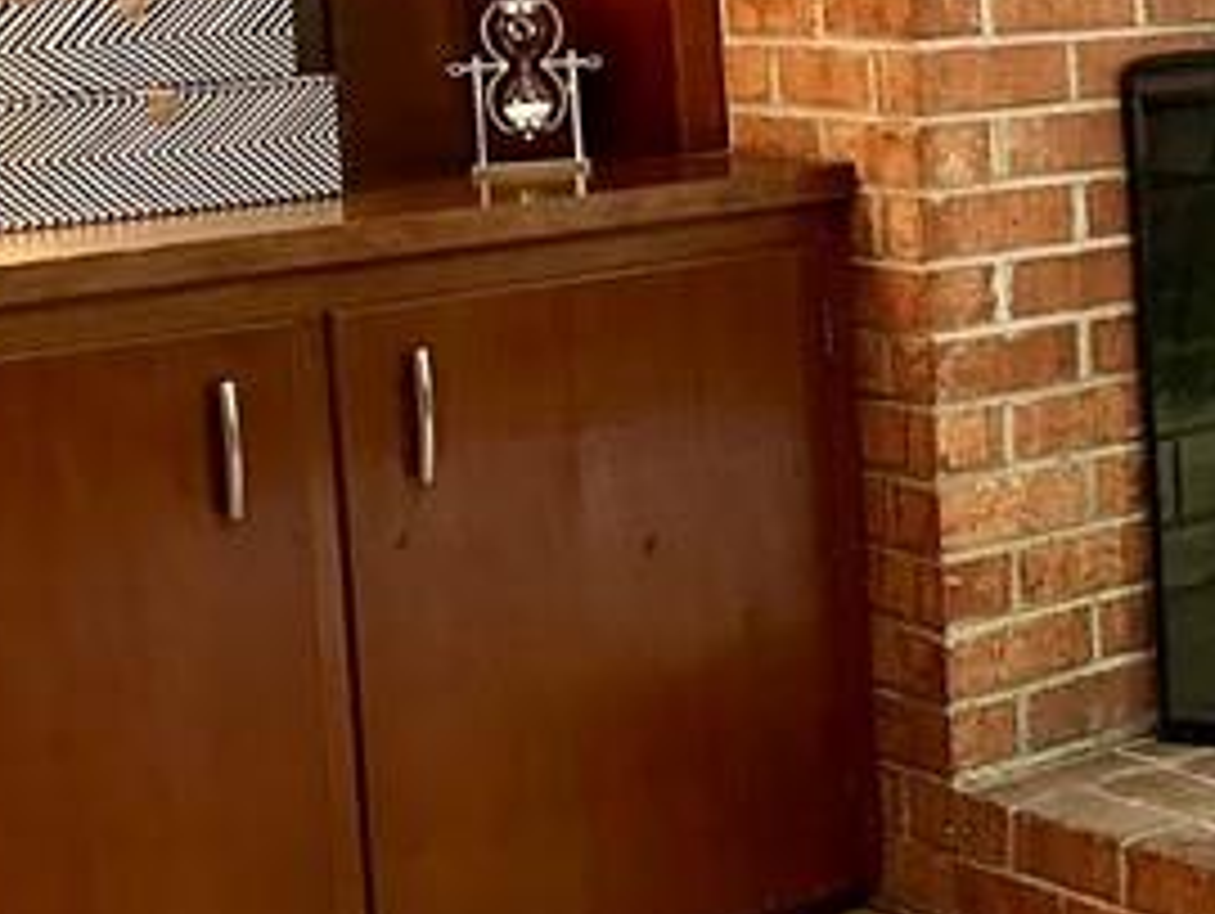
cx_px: 1732
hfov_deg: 19.3
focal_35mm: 91
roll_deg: +1.5
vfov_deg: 16.0
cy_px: 81
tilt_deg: -4.8
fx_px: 3197
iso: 500
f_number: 1.78
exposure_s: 1/60
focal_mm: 6.86
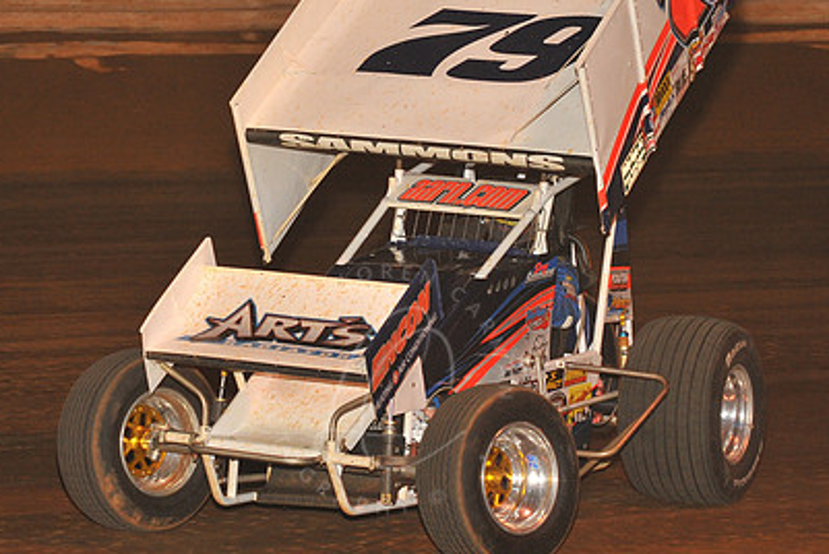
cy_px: 197
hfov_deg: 12.7
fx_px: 3733
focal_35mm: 162
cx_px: 387
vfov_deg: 8.5
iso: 1250
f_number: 7.1
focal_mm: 112
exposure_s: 1/320
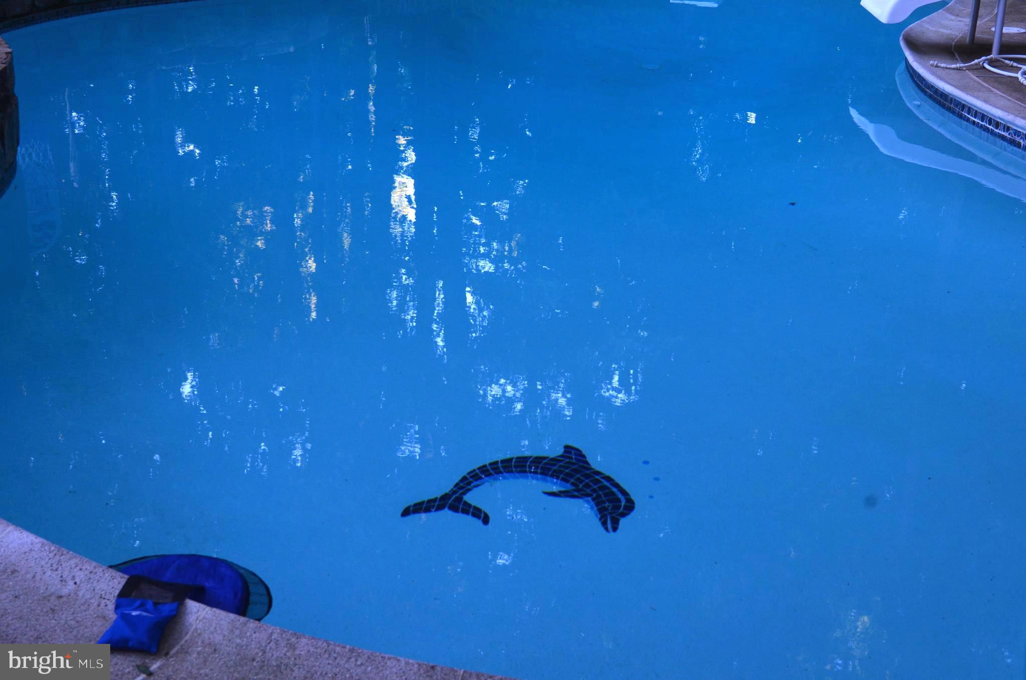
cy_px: 340
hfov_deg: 37.9
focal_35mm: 52
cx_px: 513
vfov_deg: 25.6
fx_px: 1493
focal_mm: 35
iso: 560
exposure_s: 1/60
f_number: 8
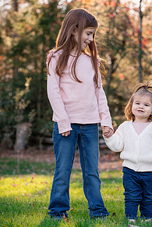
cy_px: 124
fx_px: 829
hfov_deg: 10.5
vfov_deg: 15.6
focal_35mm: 131
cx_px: 105
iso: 320
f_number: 4
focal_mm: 85
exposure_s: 1/500
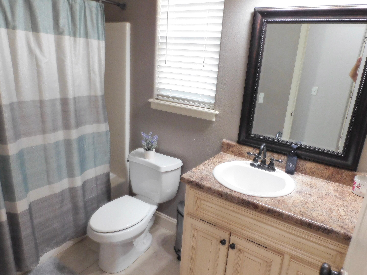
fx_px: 254
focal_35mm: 24
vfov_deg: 56.8
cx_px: 184
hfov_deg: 71.6
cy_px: 138
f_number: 3.3
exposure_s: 1/30
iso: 320
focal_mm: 4.3
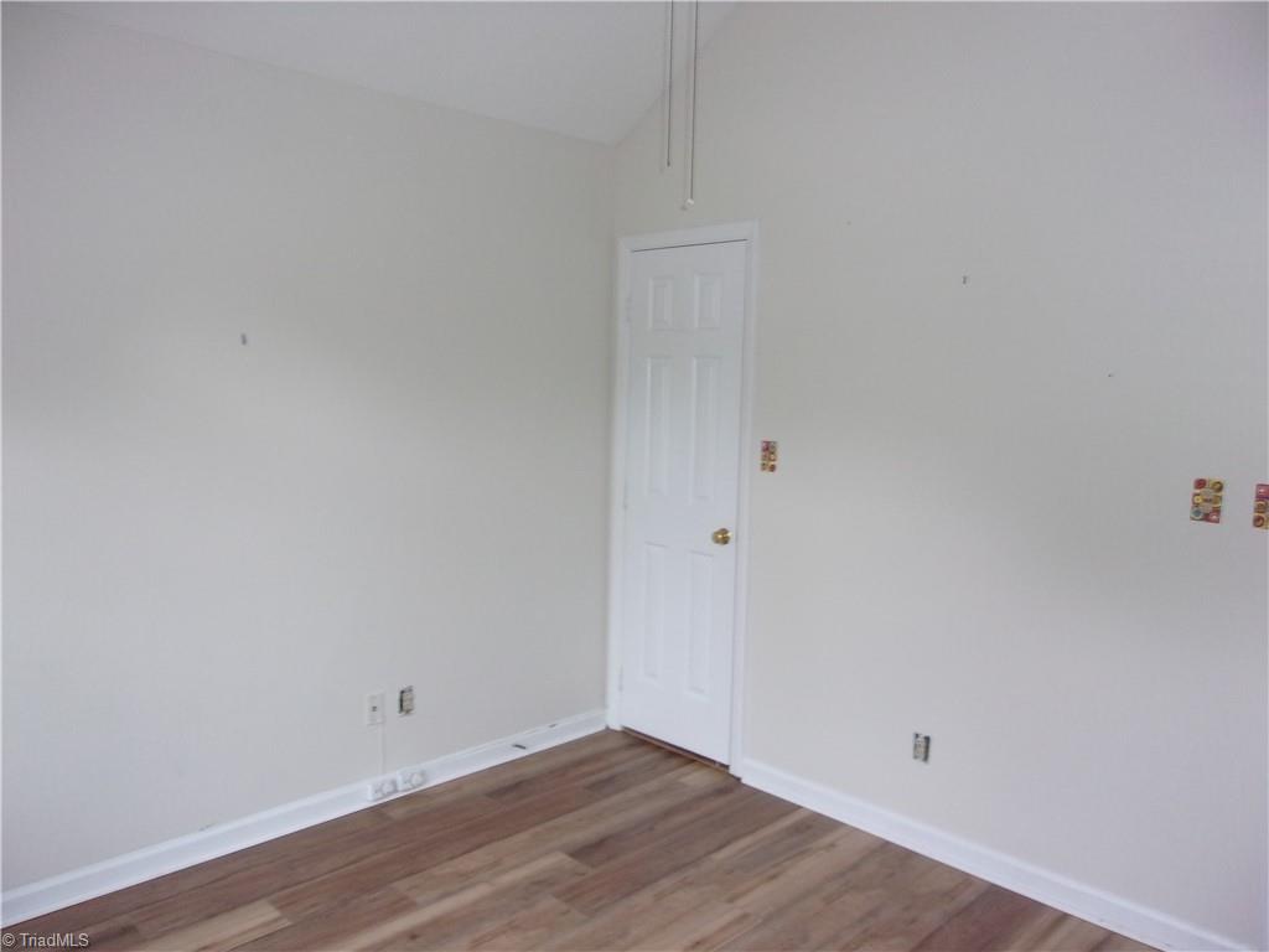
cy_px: 476
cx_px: 634
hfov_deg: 65.3
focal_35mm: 27
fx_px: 990
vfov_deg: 51.4
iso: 200
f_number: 3
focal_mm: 4.9
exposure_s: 1/34
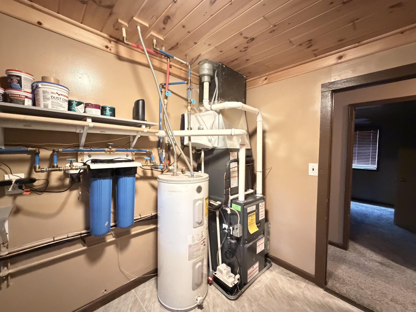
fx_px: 168
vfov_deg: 85.7
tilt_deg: -1.5
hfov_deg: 102.1
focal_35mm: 14
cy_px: 156
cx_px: 208
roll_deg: +0.3
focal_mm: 2.22
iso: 2000
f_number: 2.2
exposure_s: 1/30
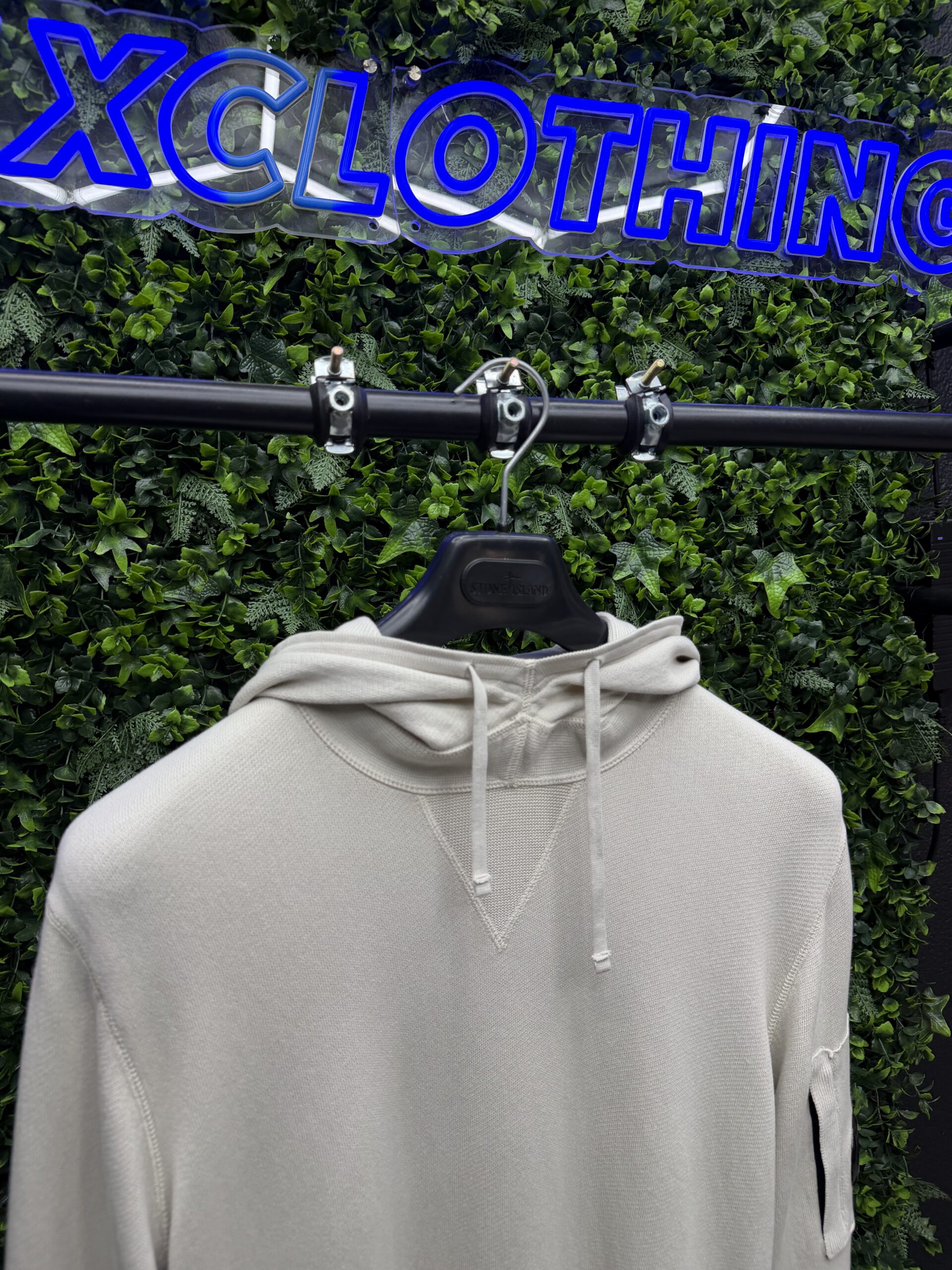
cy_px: 635
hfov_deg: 56.8
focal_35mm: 24
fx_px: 880
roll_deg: -2.5
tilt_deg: -4.6
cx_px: 476
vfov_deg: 71.6
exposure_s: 1/84
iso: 64
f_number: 1.78
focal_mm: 6.76
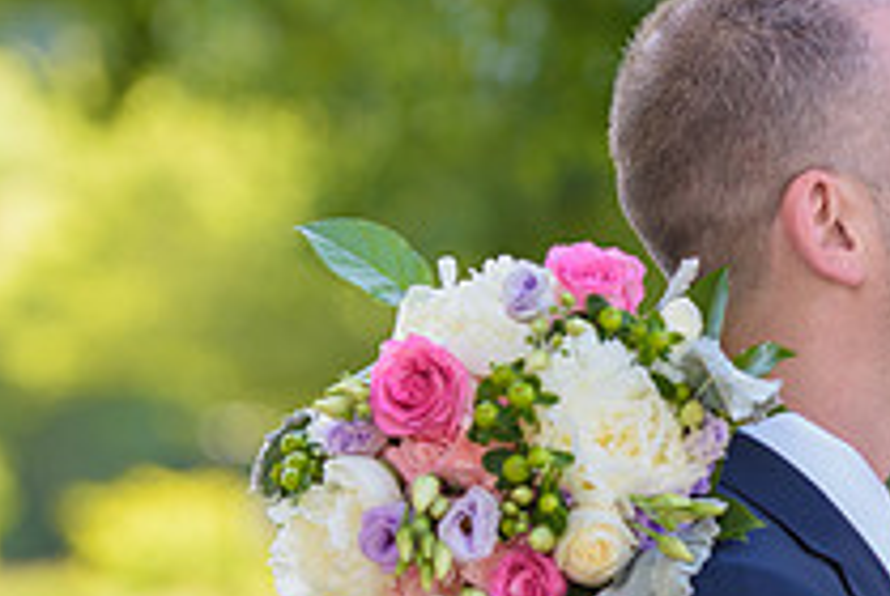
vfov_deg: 4.0
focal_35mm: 341
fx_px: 8442
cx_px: 820
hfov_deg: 6.0
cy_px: 574
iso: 200
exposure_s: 1/200
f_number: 3.2
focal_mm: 116
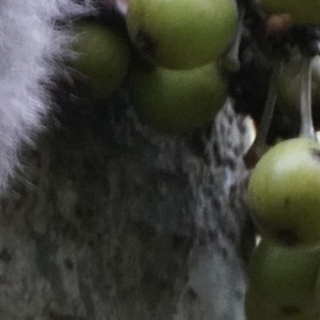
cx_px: -466
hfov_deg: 0.7
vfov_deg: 0.7
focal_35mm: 2463
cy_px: 288
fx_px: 25760
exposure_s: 1/50
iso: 4000
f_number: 6.3
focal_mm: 300
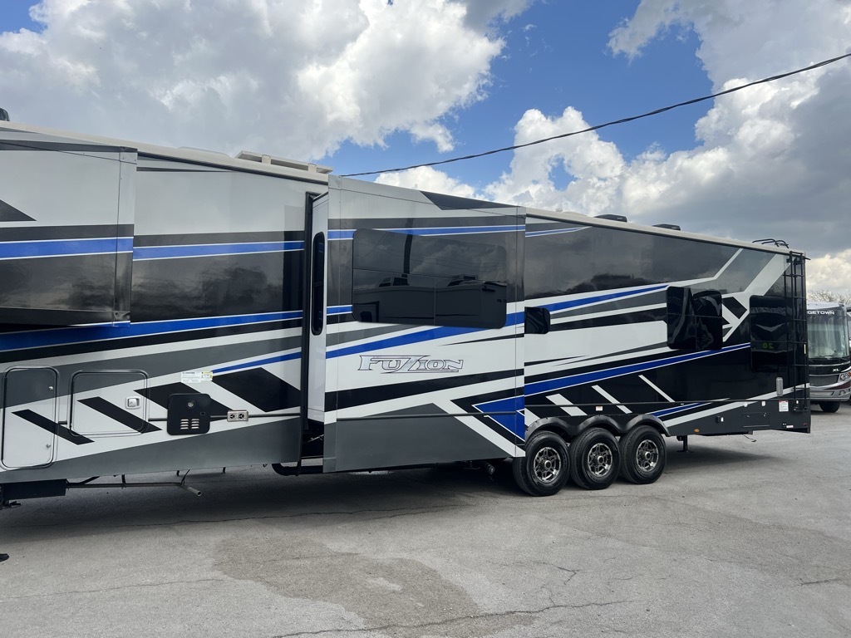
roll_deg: -1.5
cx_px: 426
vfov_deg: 53.1
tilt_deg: +3.9
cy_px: 319
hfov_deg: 67.3
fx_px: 639
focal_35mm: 26
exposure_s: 1/2571
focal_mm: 5.7
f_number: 1.5
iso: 50
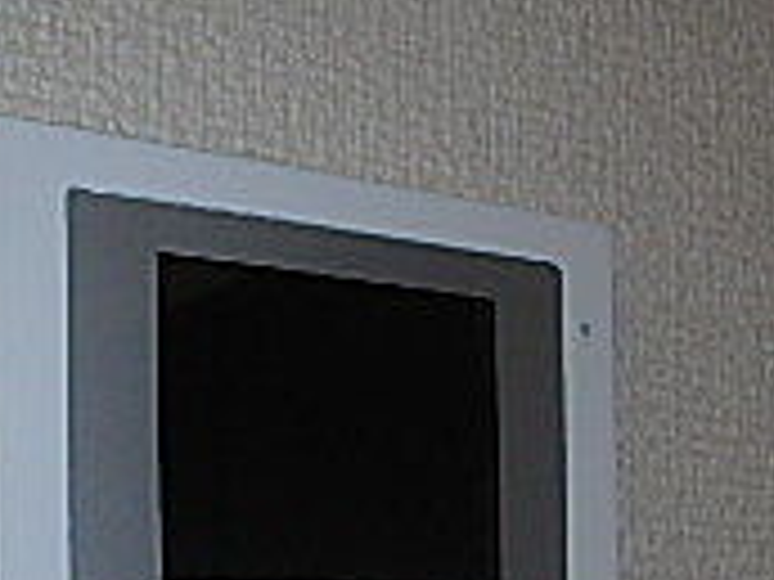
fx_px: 1744
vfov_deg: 18.0
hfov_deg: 24.8
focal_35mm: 78
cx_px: 212
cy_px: 679
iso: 200
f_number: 3.5
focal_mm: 3.7
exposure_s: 1/160
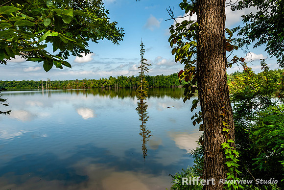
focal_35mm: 27
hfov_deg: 67.3
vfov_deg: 48.0
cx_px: 142
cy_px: 95
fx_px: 213
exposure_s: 1/100
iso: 100
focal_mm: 18
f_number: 11
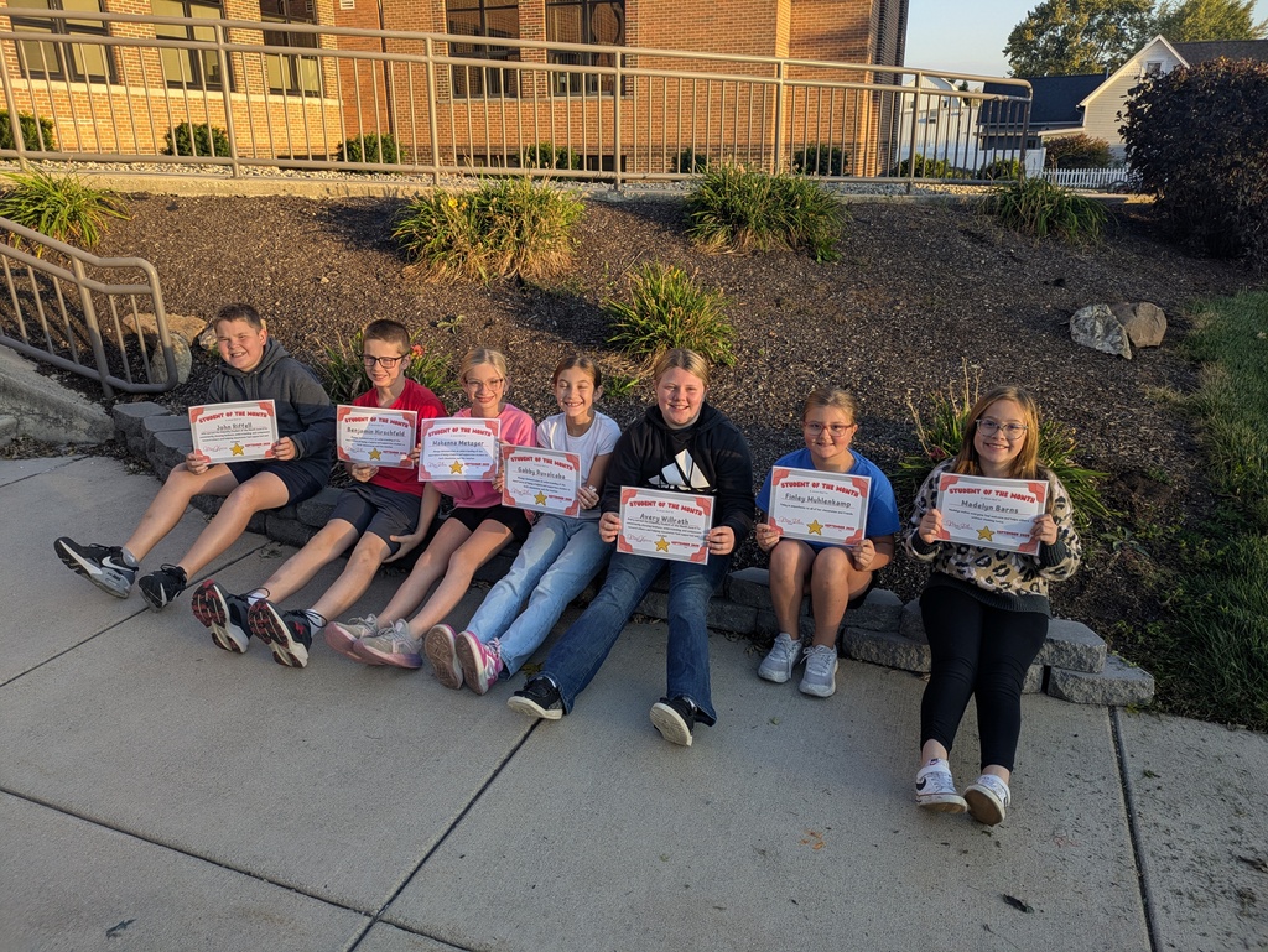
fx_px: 916
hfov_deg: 69.4
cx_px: 634
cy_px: 476
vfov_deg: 54.9
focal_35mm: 25
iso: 39
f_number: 1.89
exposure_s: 1/357
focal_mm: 5.43
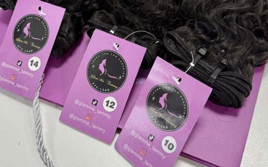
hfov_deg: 55.3
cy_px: -11
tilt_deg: -53.6
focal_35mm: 35
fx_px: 256
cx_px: 132
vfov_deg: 32.5
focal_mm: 6.76
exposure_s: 1/100
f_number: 1.78
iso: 160
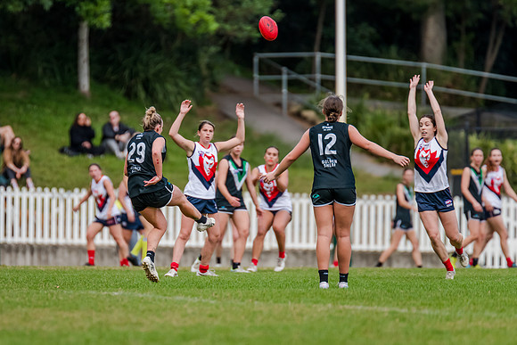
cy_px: 162
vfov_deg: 2.6
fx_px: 7717
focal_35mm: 537
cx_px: 187
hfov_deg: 3.8
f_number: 4.5
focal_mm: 420
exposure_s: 1/1600
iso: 800
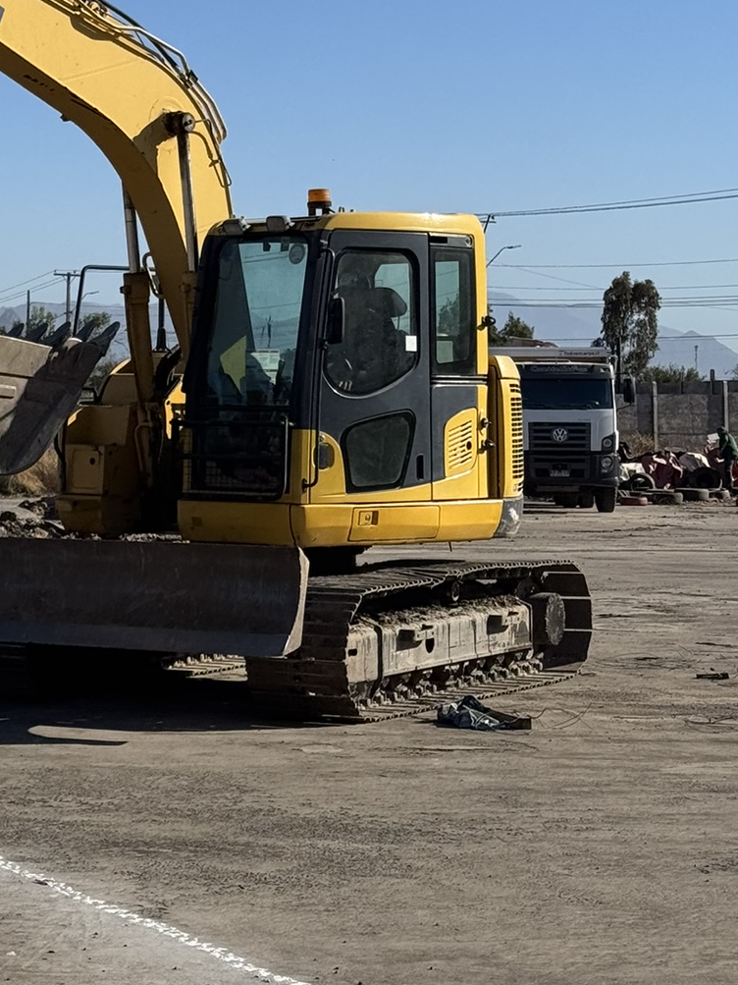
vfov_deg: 19.9
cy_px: 248
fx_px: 2786
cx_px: 75
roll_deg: -0.3
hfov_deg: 14.9
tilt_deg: +3.1
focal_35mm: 98
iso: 64
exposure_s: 1/5376
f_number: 1.78
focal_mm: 6.76
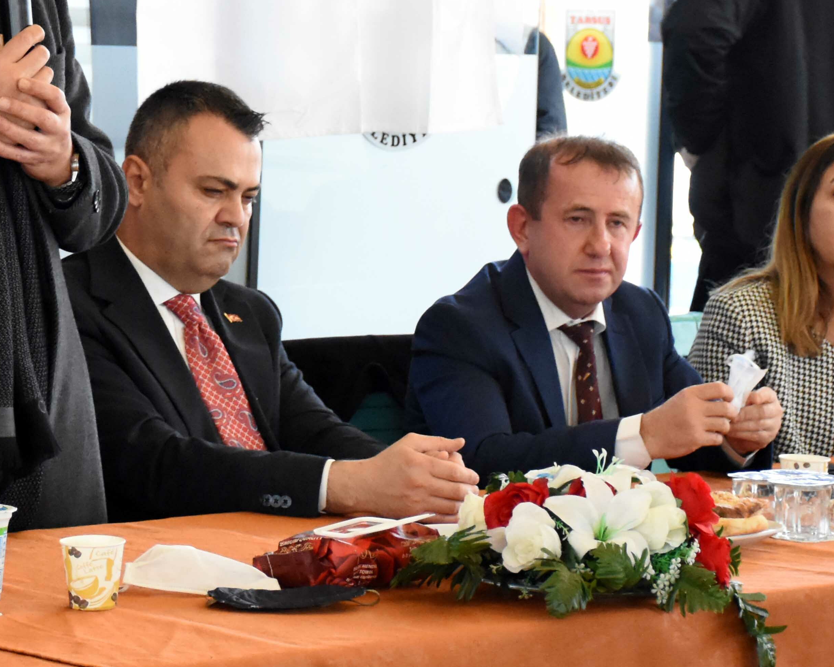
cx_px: 31
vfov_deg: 9.9
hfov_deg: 12.3
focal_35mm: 155
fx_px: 3830
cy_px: 60
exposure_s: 1/60
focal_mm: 45
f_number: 4.5
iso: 5000
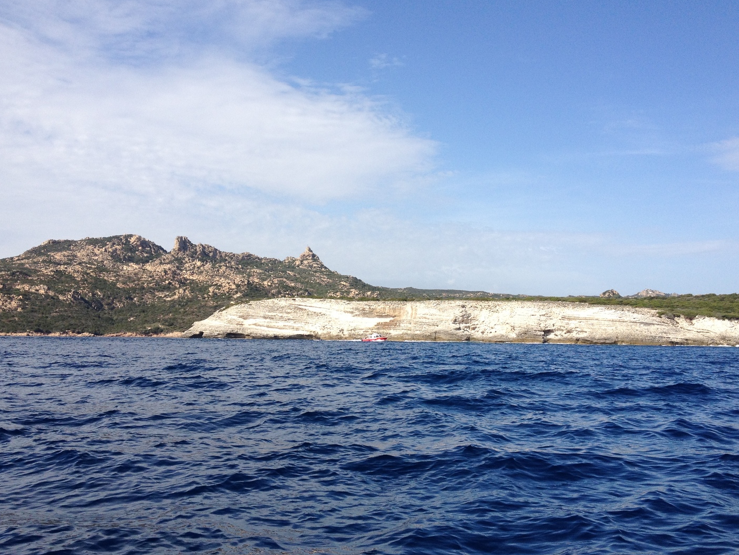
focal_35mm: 40
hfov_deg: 46.8
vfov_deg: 36.0
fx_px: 854
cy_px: 273
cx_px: 379
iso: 64
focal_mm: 4.28
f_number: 2.4
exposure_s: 1/1972
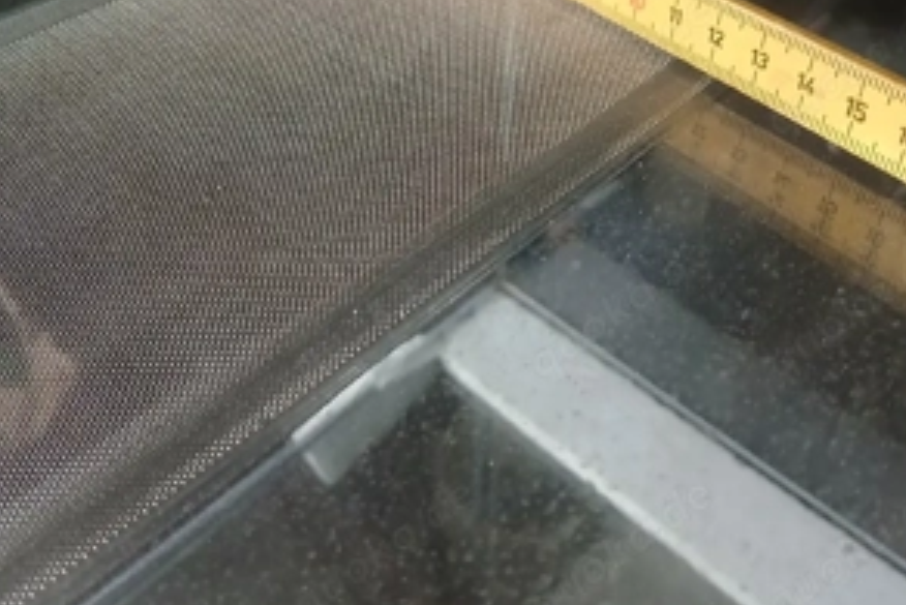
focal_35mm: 37
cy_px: 99
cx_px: 450
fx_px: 932
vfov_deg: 34.6
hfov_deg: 51.9
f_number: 1.8
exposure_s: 1/20
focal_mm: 3.98
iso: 500
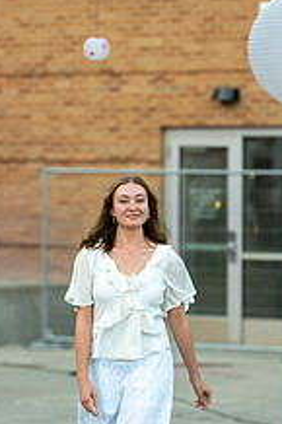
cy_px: 274
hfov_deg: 4.6
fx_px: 3519
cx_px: 123
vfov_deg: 6.9
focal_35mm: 299
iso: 160
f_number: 2.8
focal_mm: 145
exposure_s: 1/200
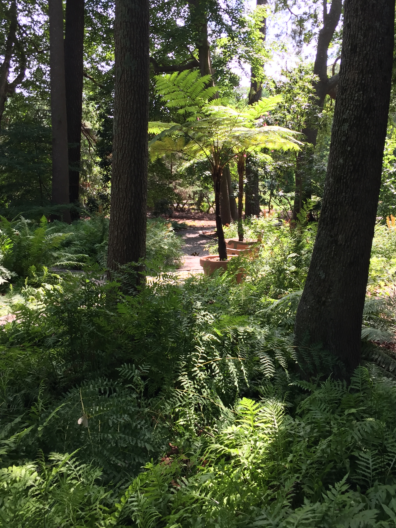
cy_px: 236
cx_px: 222
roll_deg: +0.1
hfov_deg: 41.7
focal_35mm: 34
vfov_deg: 53.9
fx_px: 519
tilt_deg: -5.0
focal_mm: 4.15
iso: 32
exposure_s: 1/120
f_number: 2.2
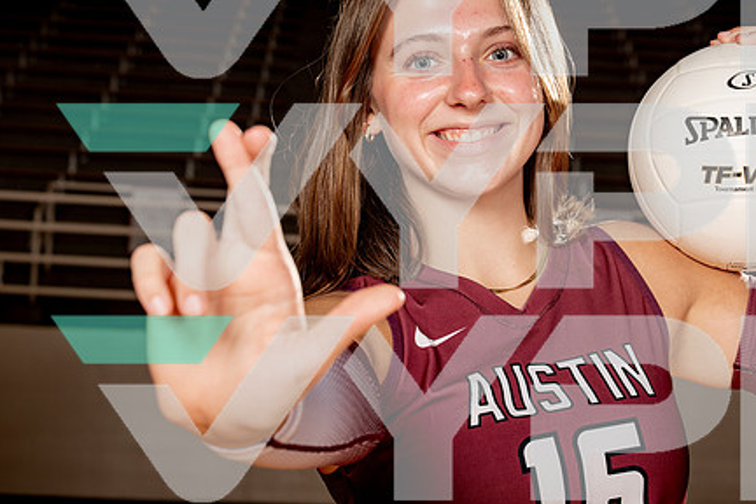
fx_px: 1890
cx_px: 502
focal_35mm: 90
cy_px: 197
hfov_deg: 22.5
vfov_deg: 15.2
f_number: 8
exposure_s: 1/250
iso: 100
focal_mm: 67
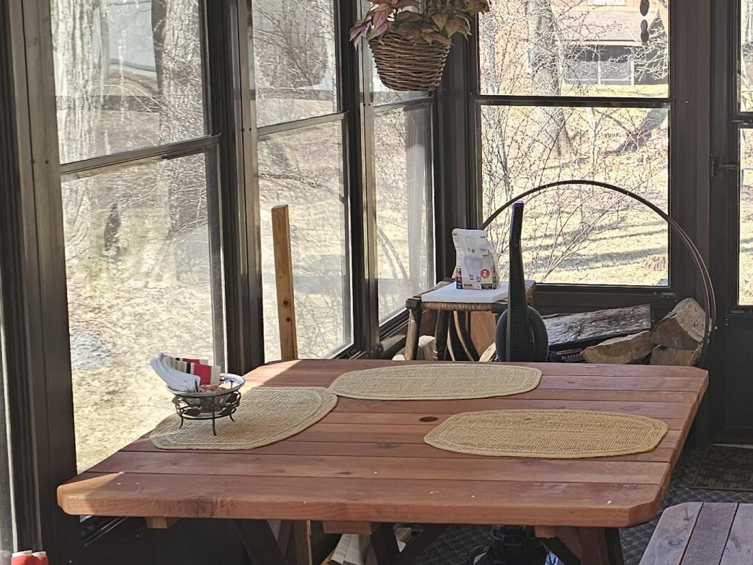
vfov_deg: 22.2
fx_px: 1436
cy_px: 229
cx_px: 692
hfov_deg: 28.2
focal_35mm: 66
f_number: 1.7
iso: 32
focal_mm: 6.3
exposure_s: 1/120
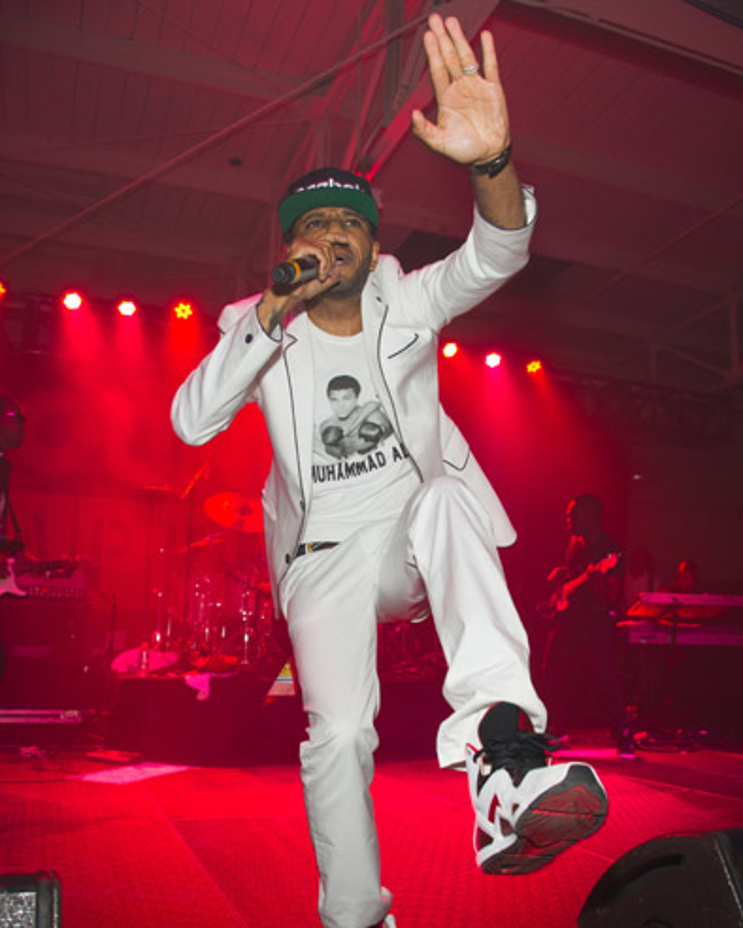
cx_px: 374
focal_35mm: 32
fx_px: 879
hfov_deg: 45.8
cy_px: 521
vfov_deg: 55.5
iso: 2000
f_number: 4.5
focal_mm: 28
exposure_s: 1/100
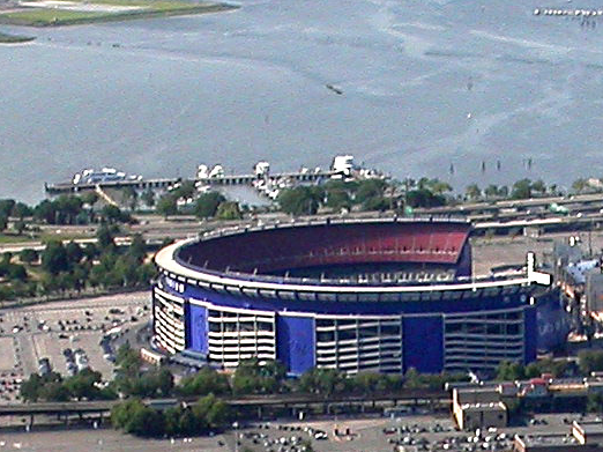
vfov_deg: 7.5
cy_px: 658
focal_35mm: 196
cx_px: 568
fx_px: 3413
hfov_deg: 10.0
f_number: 6.3
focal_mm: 9.5
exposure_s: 1/262
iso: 100
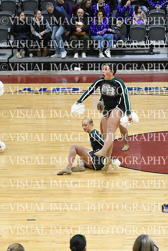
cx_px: 84
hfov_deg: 9.0
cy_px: 126
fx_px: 1070
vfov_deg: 13.4
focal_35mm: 153
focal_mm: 102
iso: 3200
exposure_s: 1/400
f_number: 2.8
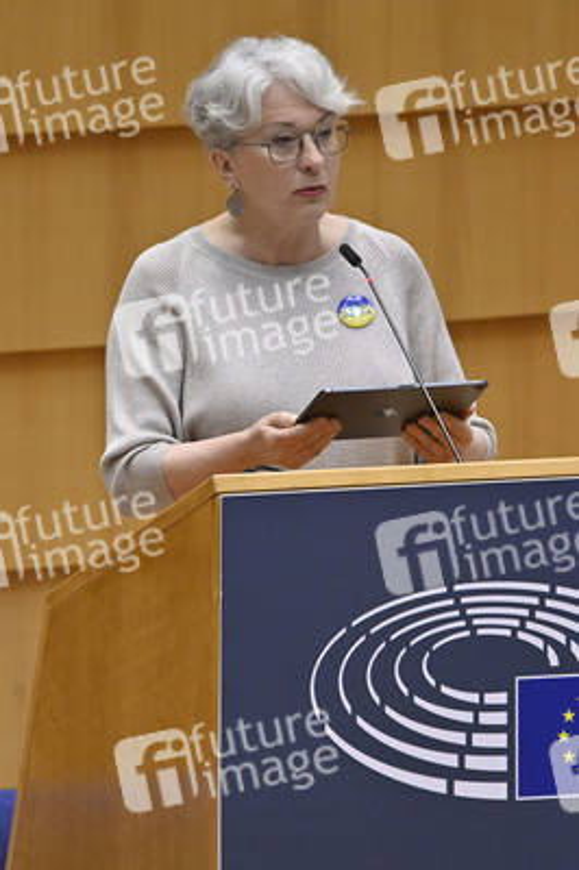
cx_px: 290
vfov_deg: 3.4
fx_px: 14499
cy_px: 435
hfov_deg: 2.3
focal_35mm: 600
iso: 4000
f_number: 6.3
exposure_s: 1/500
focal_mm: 600
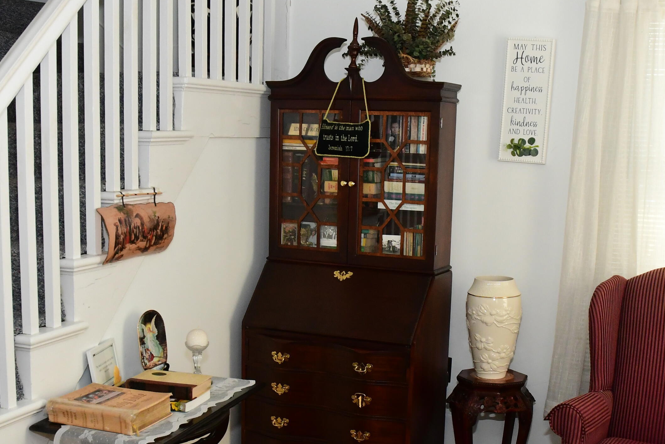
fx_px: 942
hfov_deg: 38.9
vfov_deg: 26.3
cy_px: 310
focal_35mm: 51
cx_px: 330
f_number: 6.3
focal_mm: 18
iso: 2000
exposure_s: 1/160
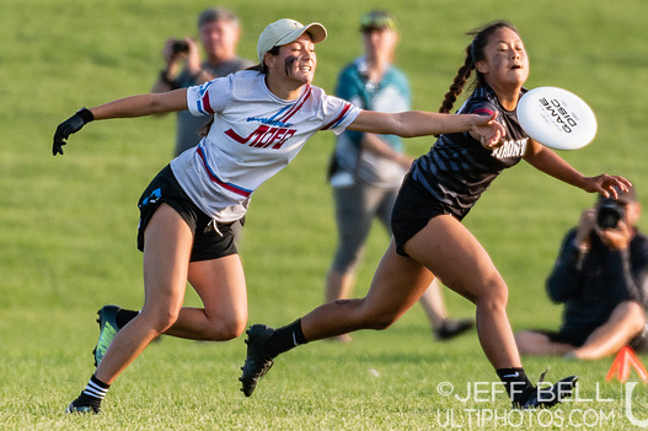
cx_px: 430
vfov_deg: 1.1
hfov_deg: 1.6
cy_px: 133
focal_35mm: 1296
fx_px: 23319
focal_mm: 400
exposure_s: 1/1000
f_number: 4
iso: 280
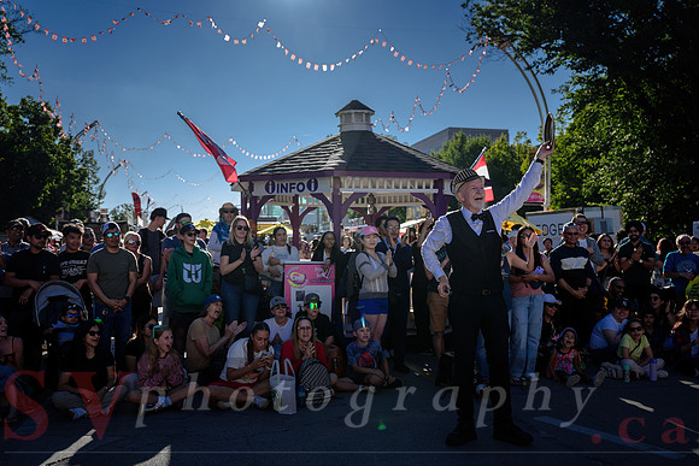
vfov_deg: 37.3
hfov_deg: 53.7
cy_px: 233
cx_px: 350
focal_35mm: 36
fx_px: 691
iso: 64
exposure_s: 1/320
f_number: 4
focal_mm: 33.5
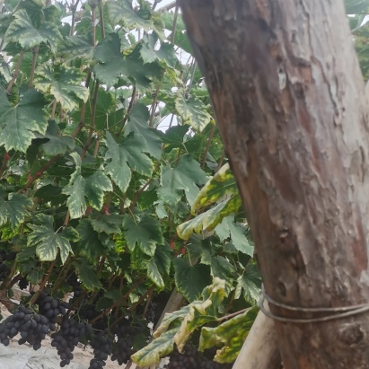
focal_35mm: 62
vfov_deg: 25.9
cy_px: 391
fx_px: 748
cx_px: 86
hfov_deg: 27.3
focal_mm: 5.58
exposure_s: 1/221
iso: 50
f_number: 1.8
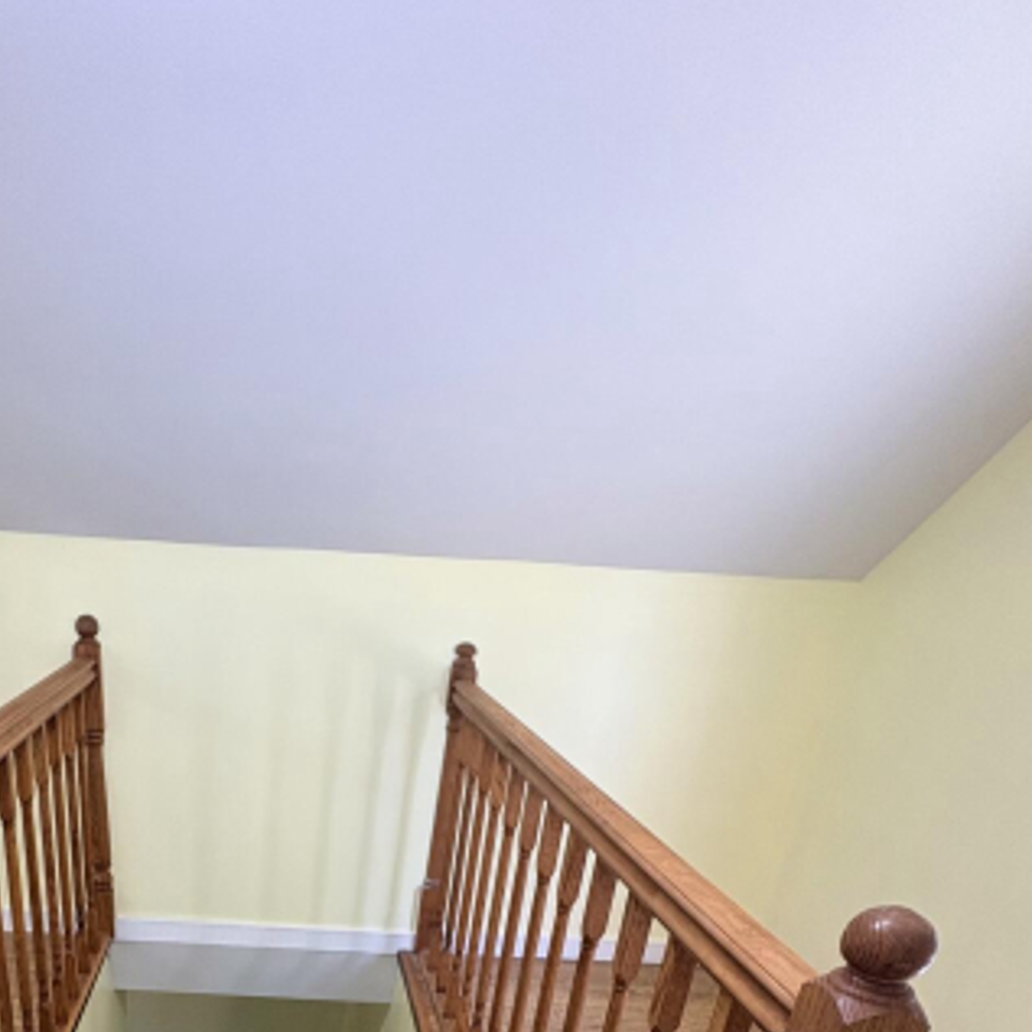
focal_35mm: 26
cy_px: 991
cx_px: 286
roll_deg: -3.5
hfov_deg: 58.5
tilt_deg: -27.7
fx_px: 877
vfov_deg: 51.2
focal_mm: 2.22
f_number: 2.2
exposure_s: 1/60
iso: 125
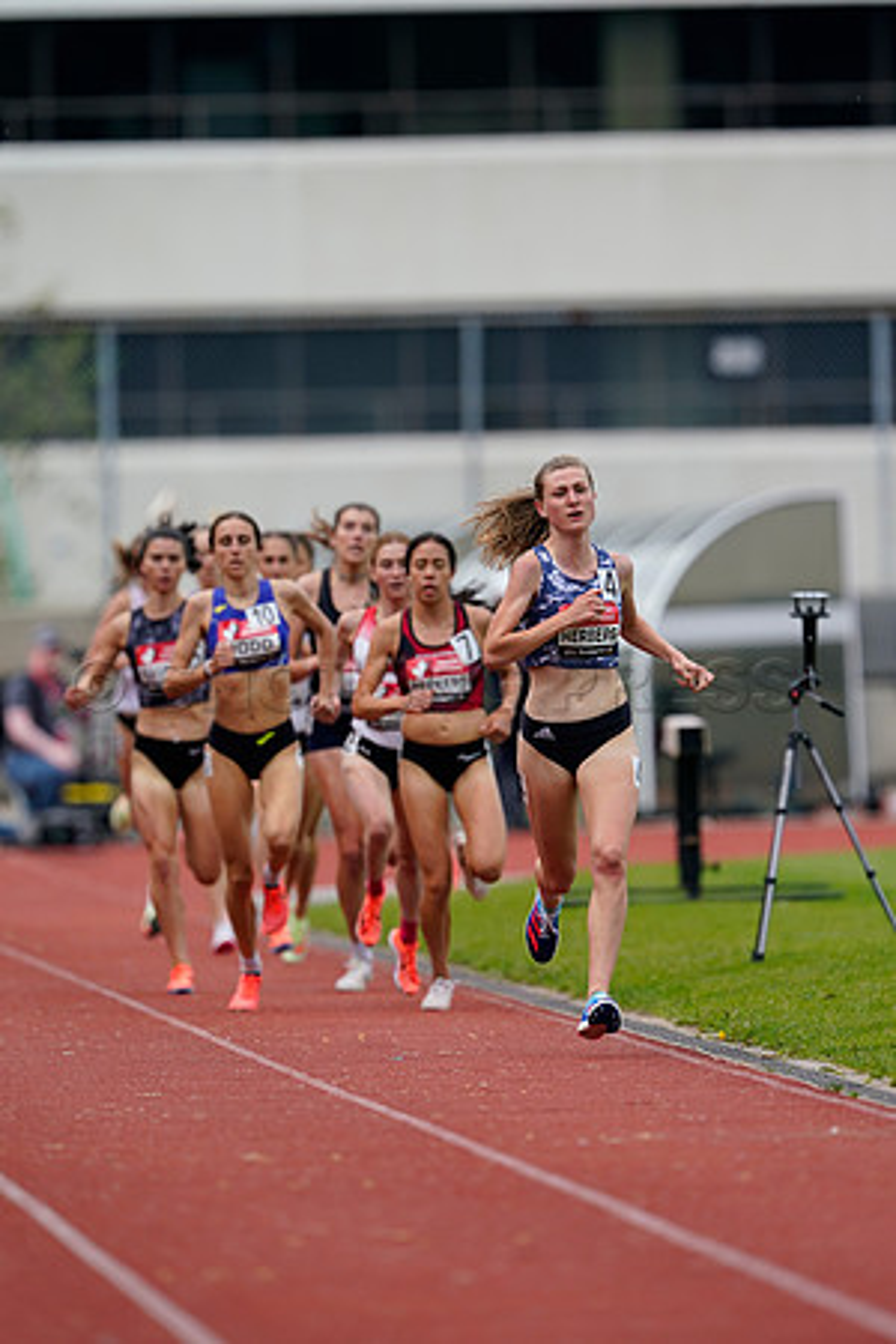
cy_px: 672
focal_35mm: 600
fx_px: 22398
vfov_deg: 3.4
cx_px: 448
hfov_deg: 2.3
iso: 320
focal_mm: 600
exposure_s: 1/640
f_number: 5
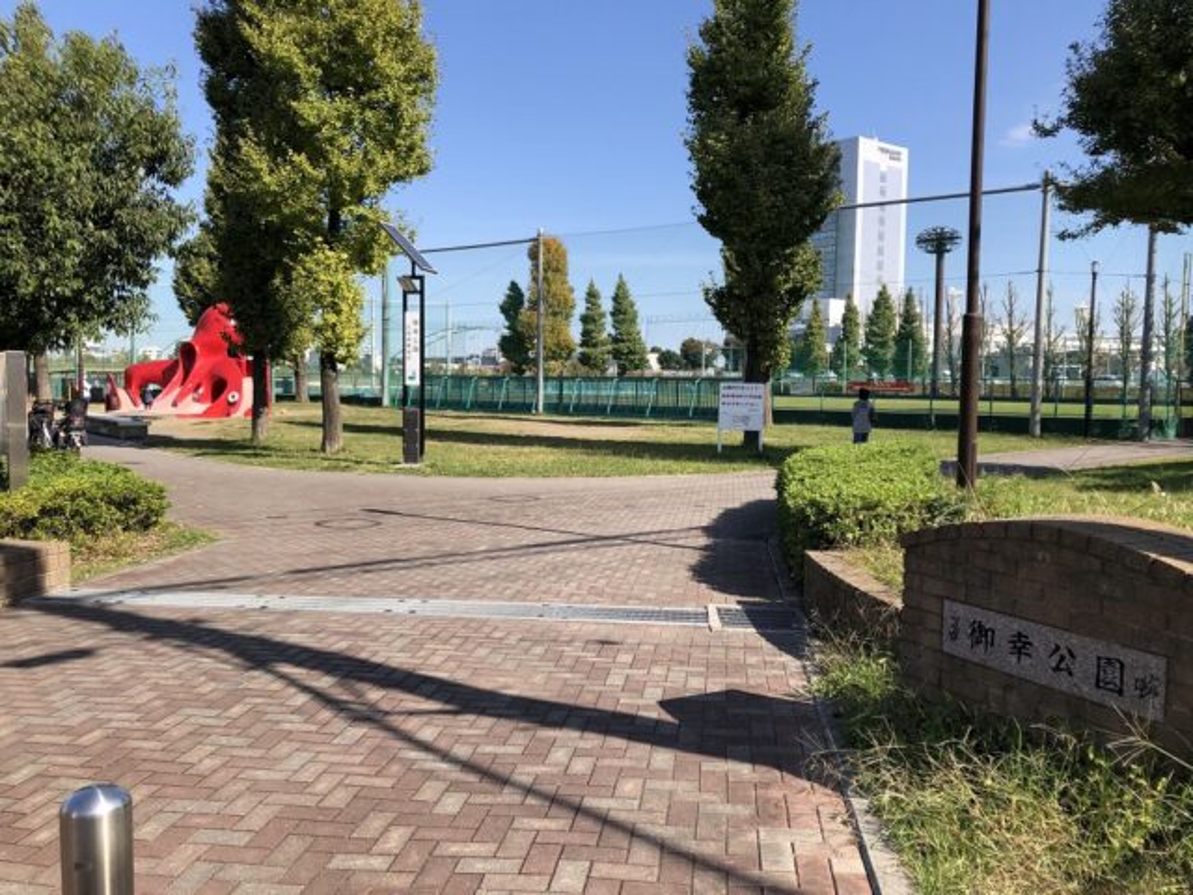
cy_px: 448
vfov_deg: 49.7
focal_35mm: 28
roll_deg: -0.9
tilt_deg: -3.6
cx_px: 596
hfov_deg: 63.4
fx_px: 965
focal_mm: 3.99
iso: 20
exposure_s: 1/1312
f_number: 1.8
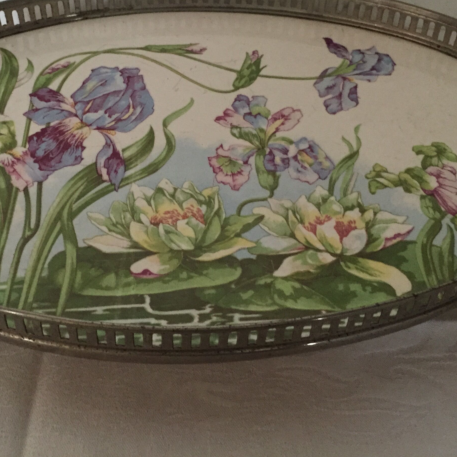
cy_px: 150
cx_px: 191
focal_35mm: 46
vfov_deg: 36.4
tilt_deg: -40.9
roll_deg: -0.8
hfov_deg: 36.7
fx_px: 687
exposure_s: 1/30
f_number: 2.2
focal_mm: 4.15
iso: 250
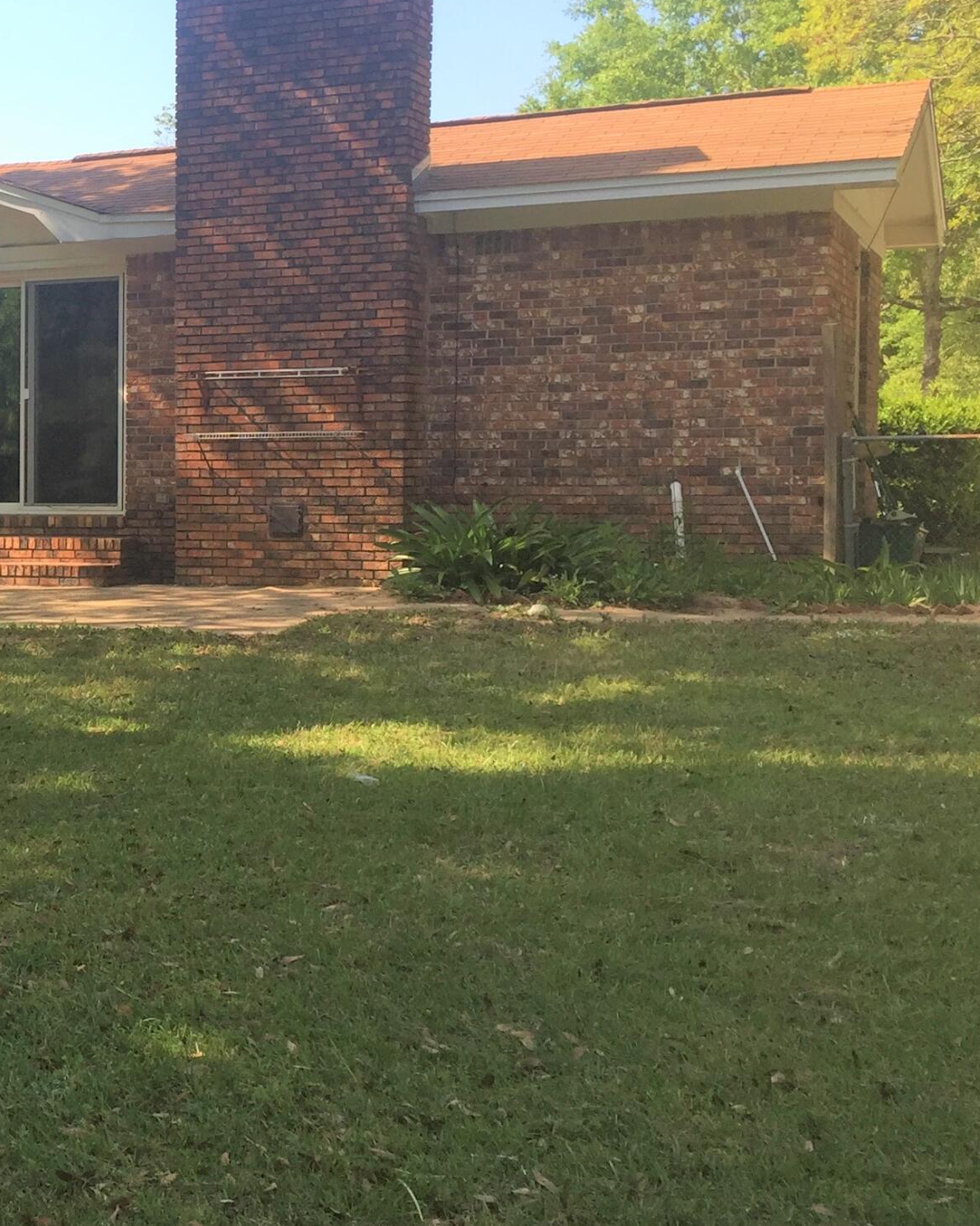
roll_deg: -0.9
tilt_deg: -1.3
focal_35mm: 58
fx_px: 2103
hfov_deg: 23.8
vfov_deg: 32.4
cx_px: -210
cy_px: 543
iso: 32
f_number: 2.2
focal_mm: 4.15
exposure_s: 1/659
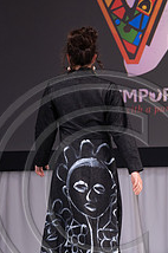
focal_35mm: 274
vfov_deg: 7.5
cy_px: 188
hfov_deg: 5.0
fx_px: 1924
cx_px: 98
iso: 2000
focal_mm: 130
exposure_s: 1/400
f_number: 5.6
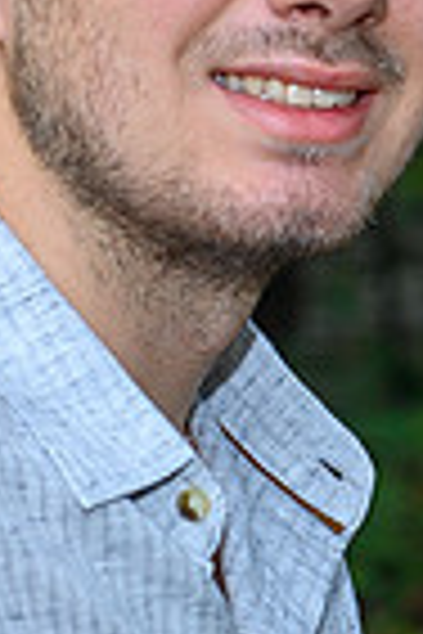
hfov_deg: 3.6
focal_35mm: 384
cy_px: 165
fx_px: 6767
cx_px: 270
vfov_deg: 5.4
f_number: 5
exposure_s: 1/60
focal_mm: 70
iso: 200
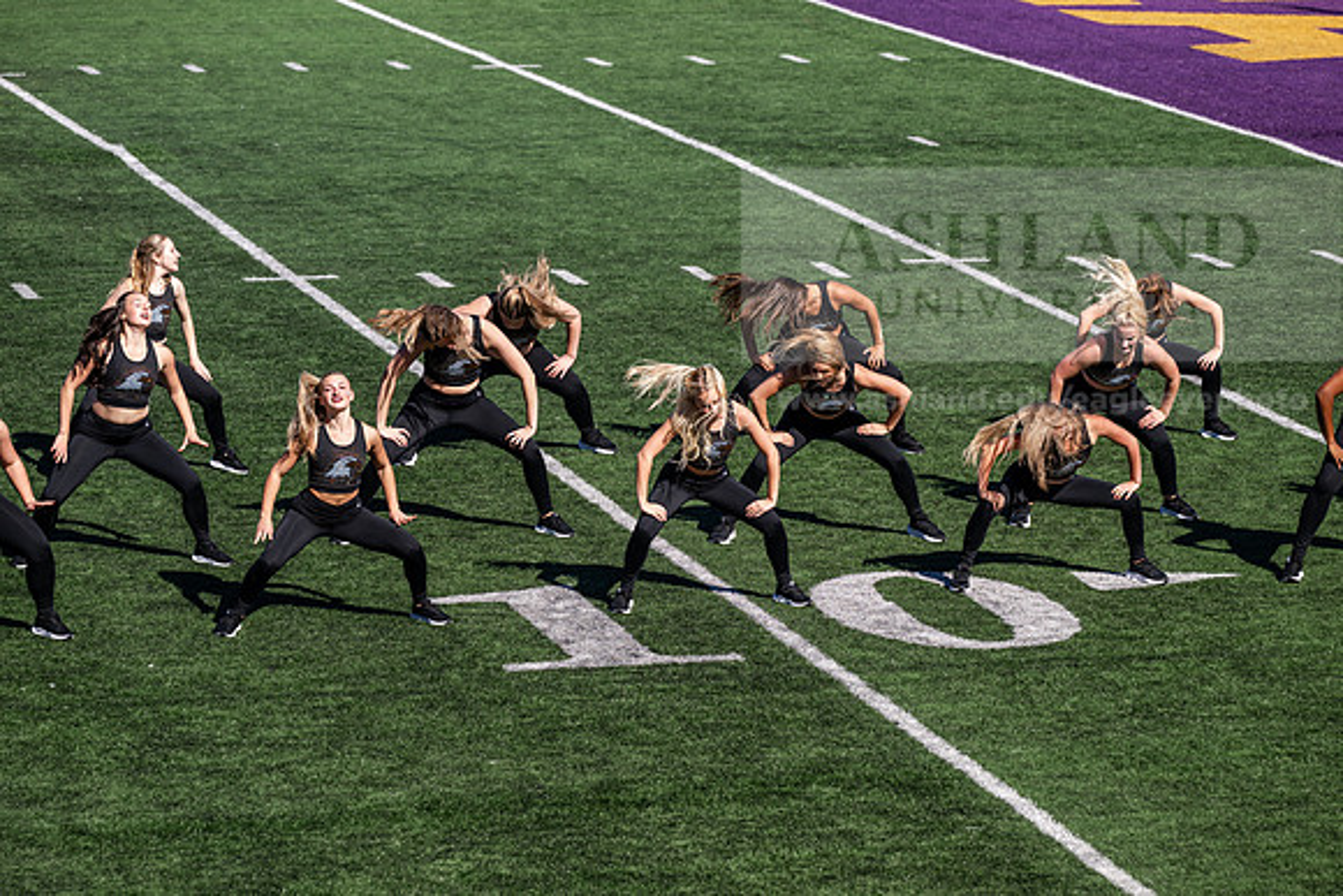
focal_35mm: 155
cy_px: 448
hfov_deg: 13.2
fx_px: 5783
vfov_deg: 8.9
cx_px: 672
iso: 160
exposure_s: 1/1000
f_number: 5
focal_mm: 155
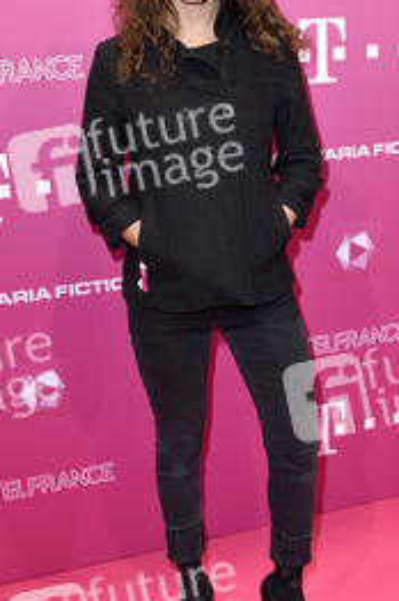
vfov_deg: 37.7
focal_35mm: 53
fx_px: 879
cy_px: 273
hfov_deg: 25.6
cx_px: 193
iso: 500
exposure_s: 1/160
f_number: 6.3
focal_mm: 23
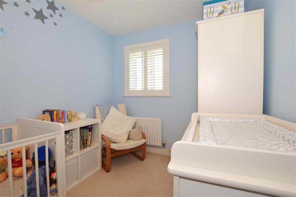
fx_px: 123
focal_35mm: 15
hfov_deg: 100.4
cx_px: 148
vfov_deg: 77.3
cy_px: 98
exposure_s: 1/8
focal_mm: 10
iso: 200
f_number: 8
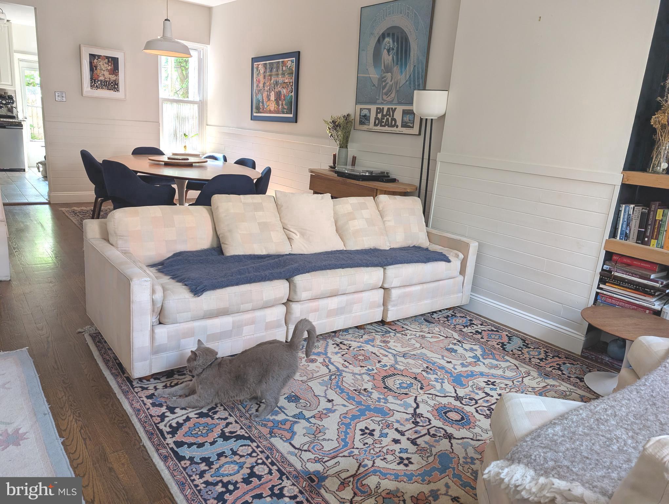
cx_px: 334
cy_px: 252
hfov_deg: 71.5
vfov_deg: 56.9
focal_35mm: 24
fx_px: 464
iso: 93
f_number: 1.68
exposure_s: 1/135
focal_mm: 6.9
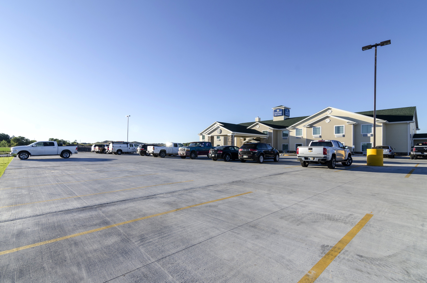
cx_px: 214
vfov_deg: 71.8
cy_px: 142
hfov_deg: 95.1
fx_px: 195
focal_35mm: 16
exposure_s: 1/320
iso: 200
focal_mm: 11
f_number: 8
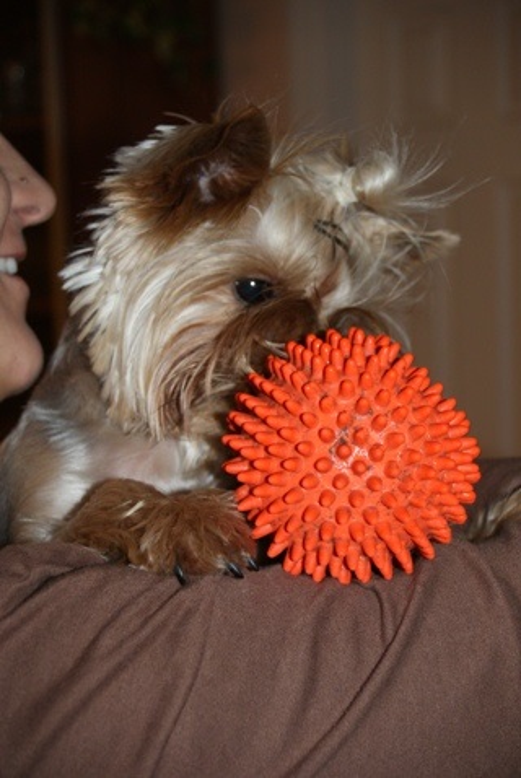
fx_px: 1623
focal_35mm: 75
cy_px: 389
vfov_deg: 27.0
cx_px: 260
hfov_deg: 18.2
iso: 400
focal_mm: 50
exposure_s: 1/80
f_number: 5.6
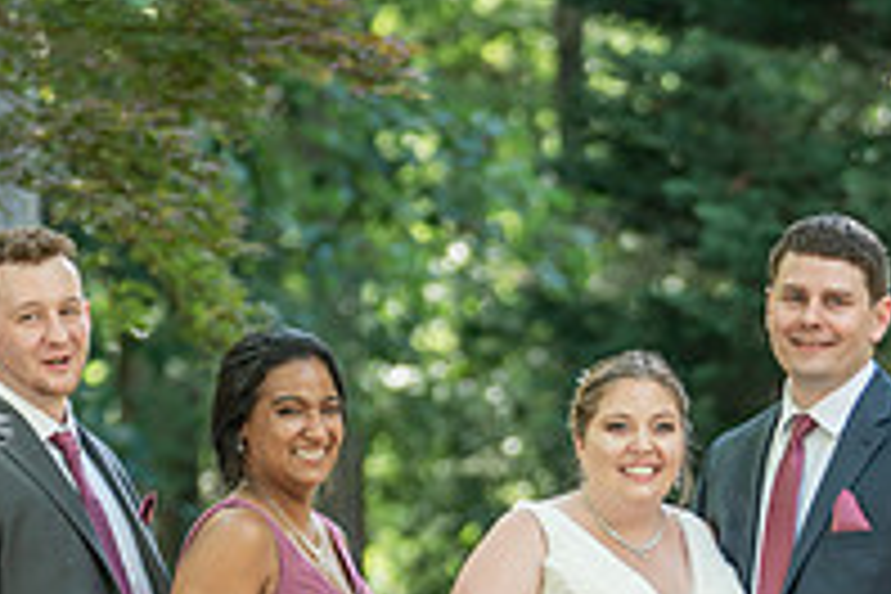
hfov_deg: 6.8
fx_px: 7499
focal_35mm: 303
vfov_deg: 4.5
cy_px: 754
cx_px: 538
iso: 200
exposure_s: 1/200
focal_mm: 102
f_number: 2.8
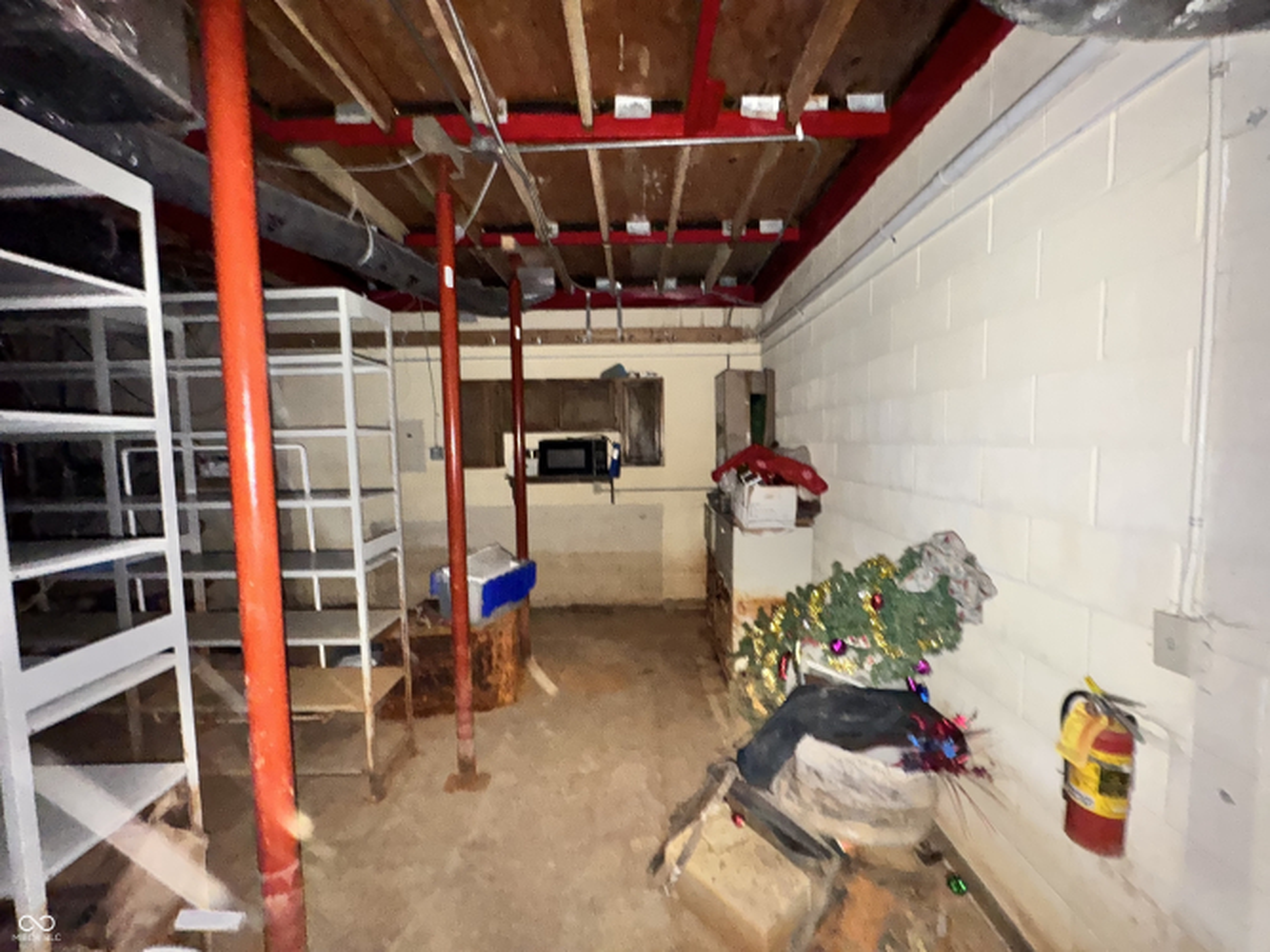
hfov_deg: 102.1
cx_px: 635
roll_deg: +0.5
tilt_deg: -4.0
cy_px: 476
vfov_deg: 85.7
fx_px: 514
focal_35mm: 14
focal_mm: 2.22
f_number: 2.2
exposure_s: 1/16
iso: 800
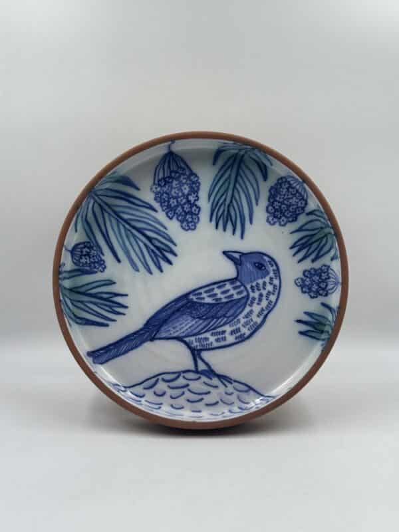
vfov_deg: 39.7
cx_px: 200
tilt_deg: -13.7
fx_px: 738
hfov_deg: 30.3
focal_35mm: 48
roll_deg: -0.6
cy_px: 266
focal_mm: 6.86
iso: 64
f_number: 1.78
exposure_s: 1/446
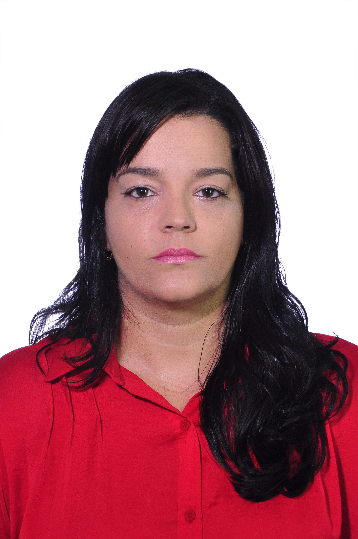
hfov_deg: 12.1
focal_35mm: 112
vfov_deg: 18.2
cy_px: 270
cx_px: 179
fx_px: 1682
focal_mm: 75
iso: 640
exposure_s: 1/80
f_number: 6.3
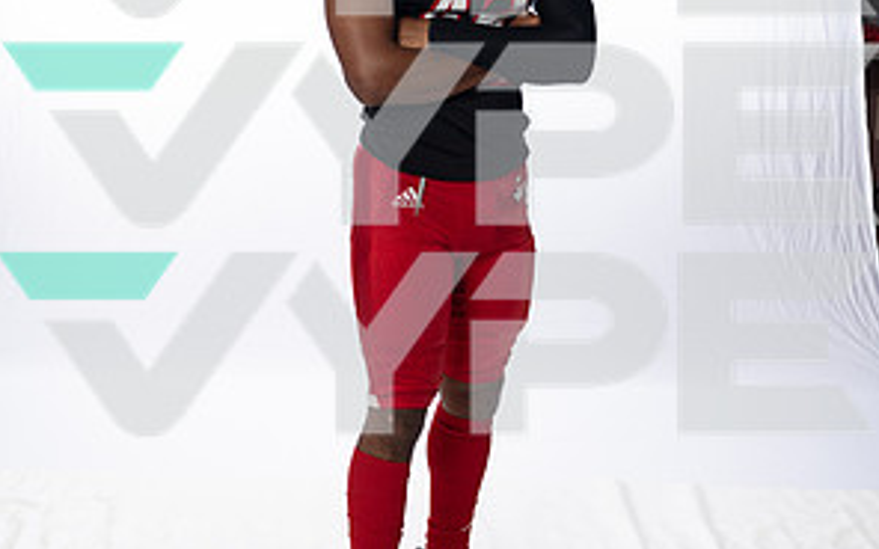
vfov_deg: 19.9
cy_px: 137
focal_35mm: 65
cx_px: 442
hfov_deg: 31.5
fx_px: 1557
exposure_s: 1/250
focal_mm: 42
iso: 400
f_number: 4
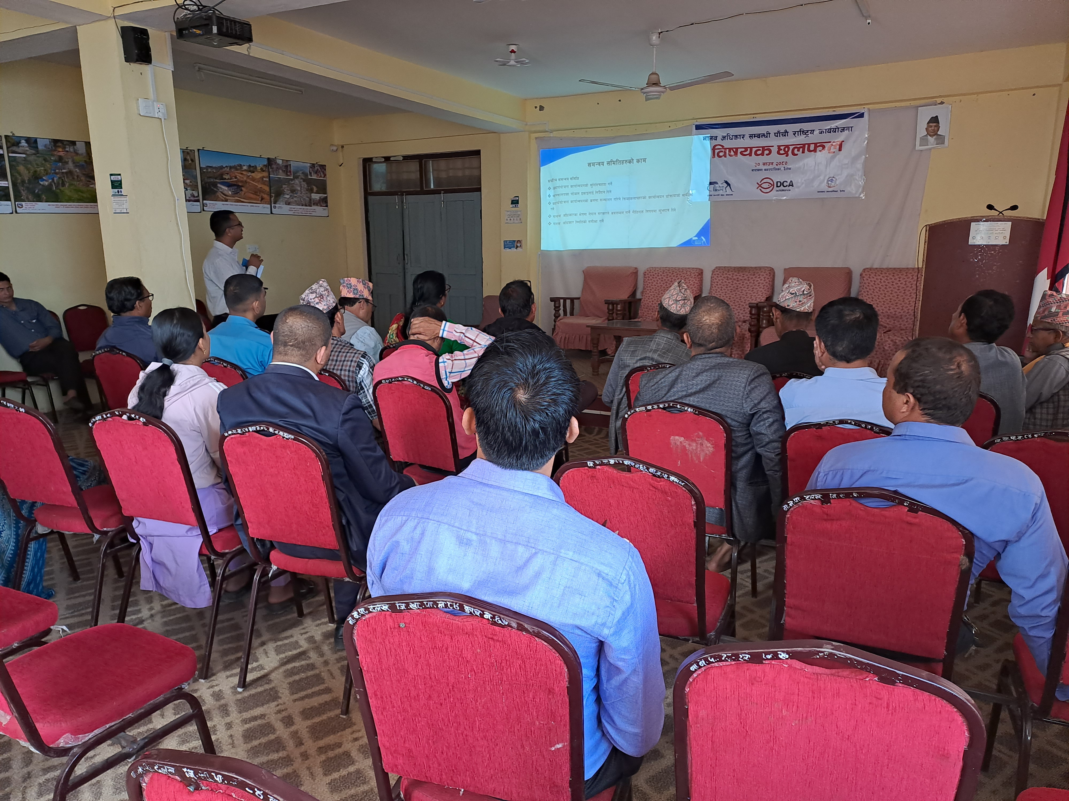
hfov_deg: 69.4
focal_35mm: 25
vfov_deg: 54.9
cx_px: 534
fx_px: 772
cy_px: 400
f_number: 1.8
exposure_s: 1/50
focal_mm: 4.65
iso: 80
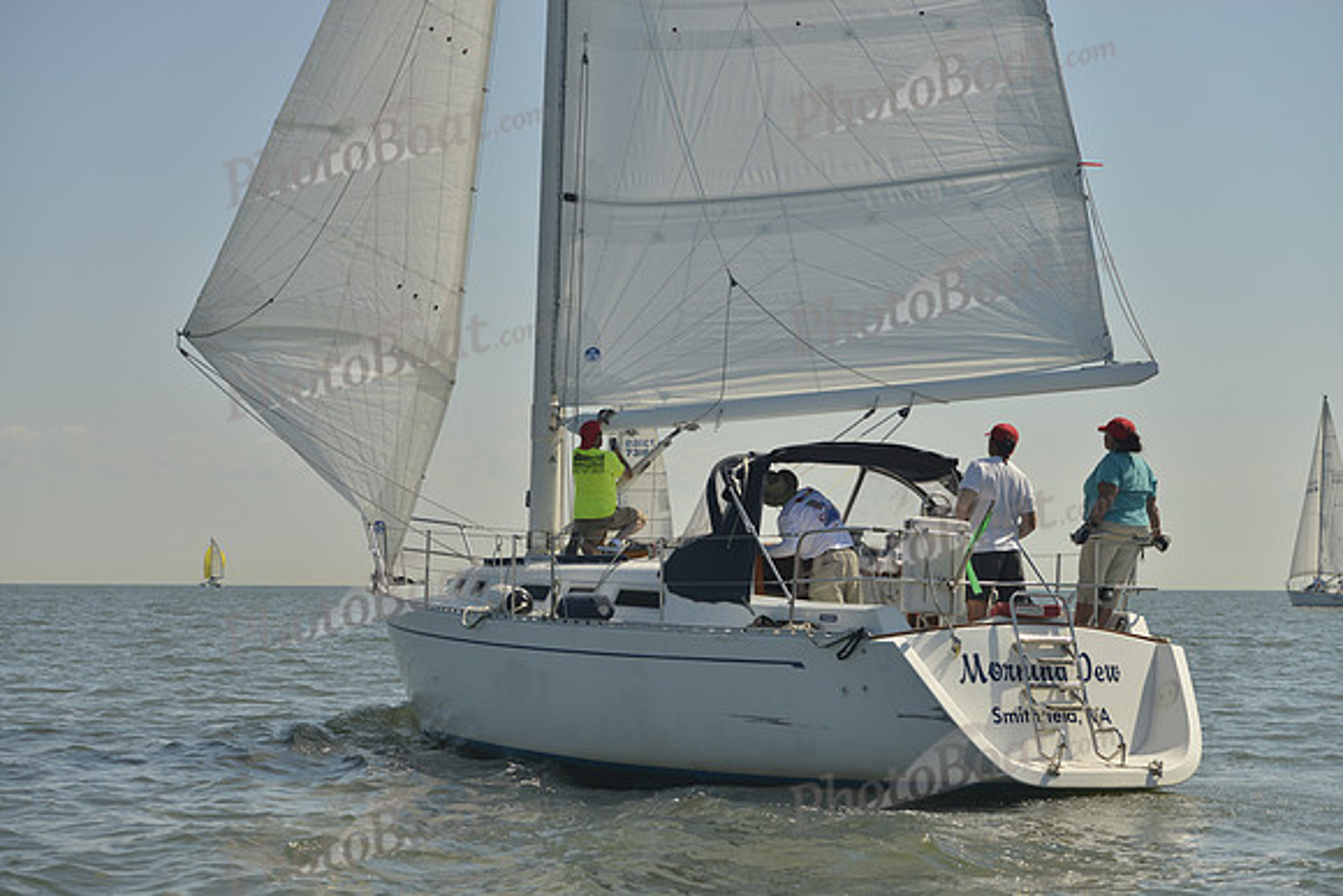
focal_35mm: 70
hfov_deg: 28.8
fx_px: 2612
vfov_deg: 19.5
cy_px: 448
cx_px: 672
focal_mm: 70
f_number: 5.6
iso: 200
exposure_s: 1/1000
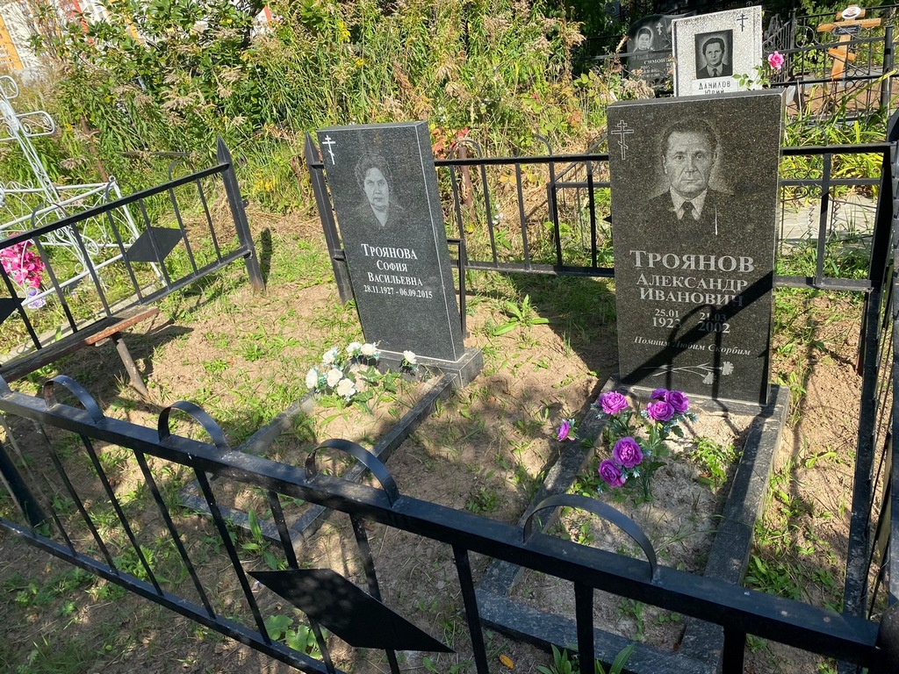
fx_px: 675
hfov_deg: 67.3
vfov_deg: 53.1
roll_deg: +12.4
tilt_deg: -17.2
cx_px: 450
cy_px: 337
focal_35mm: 26
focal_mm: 4.25
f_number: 1.8
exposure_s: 1/1025
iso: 32
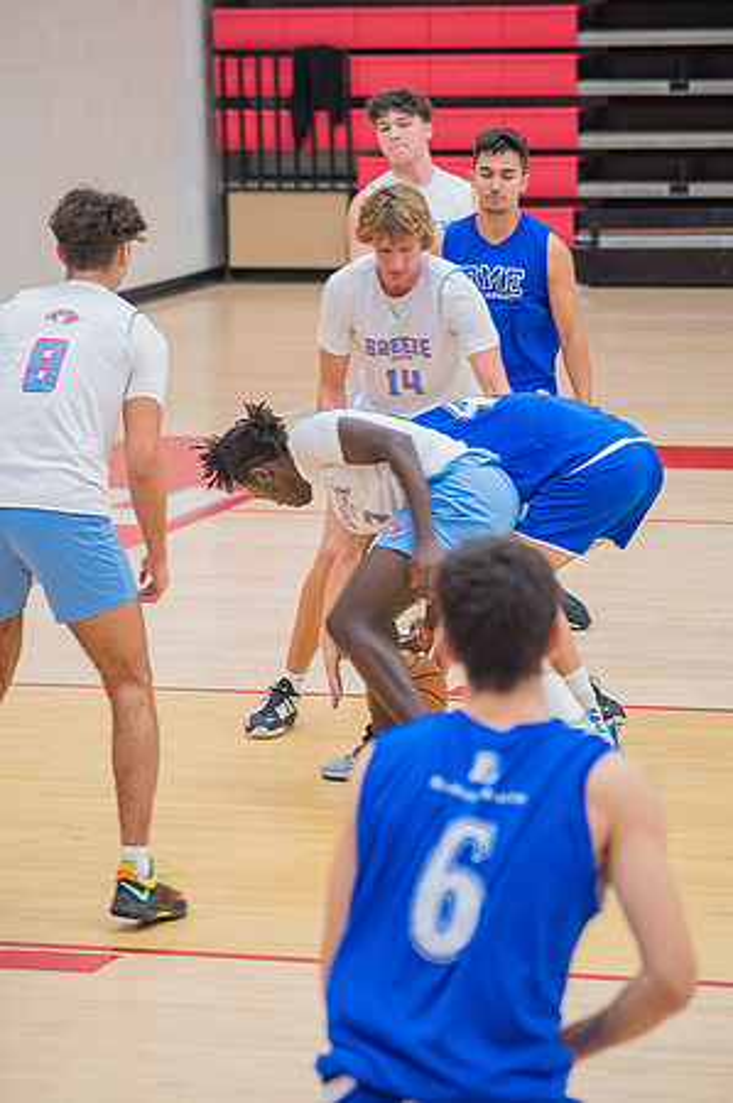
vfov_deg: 12.5
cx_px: 366
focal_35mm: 165
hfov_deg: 8.3
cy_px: 552
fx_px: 5051
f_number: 5.3
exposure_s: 1/250
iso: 1000
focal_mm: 165
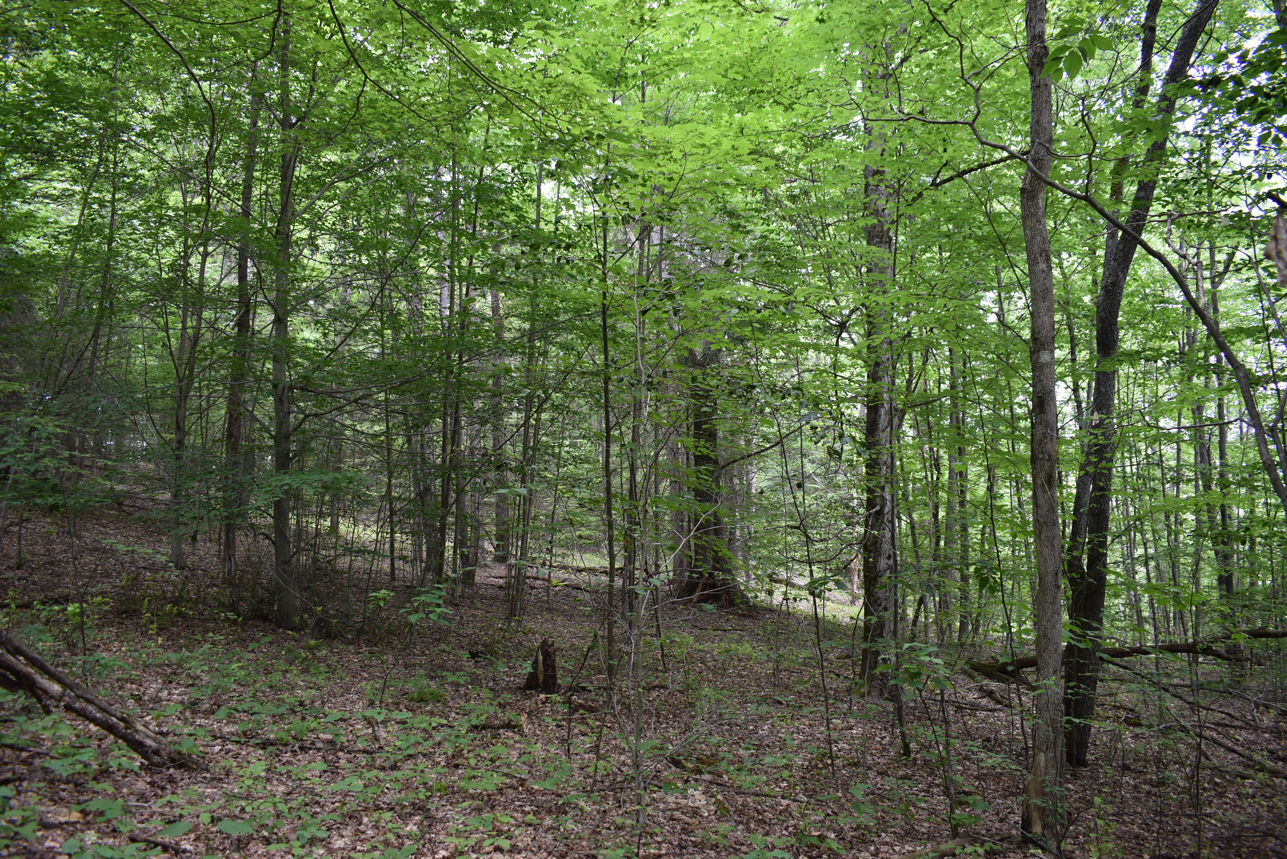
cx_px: 644
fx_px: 965
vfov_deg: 48.0
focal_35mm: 27
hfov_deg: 67.4
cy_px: 430
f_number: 4
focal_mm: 18
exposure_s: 1/60
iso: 400
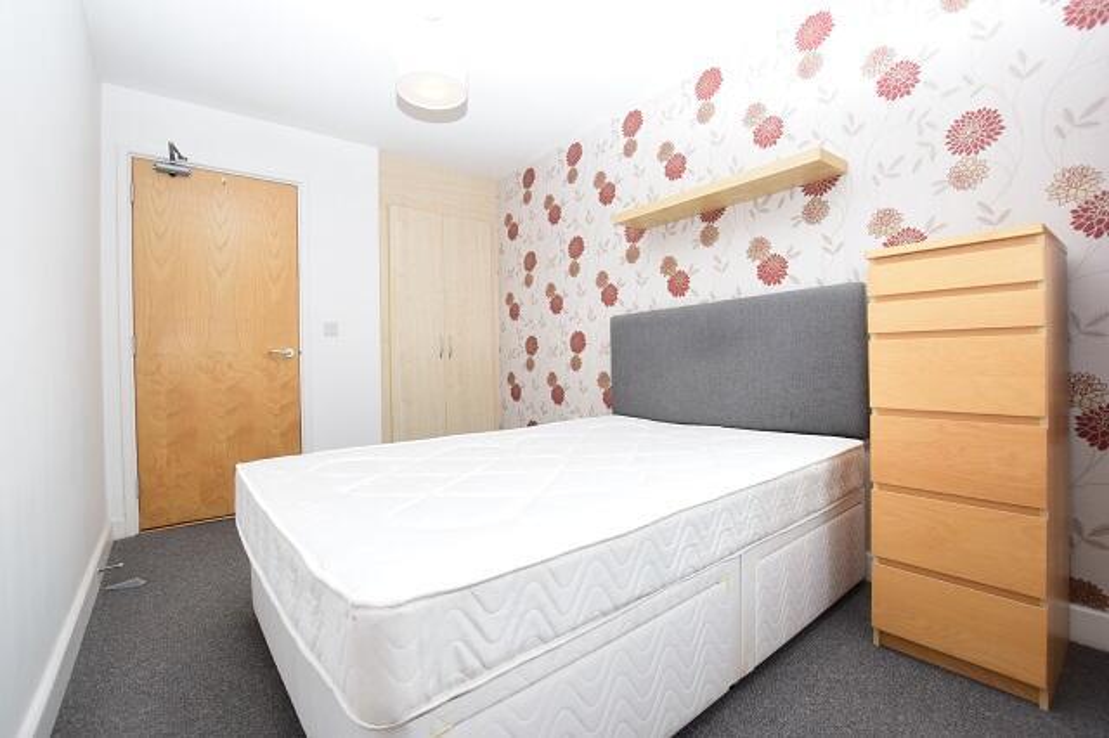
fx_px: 462
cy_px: 369
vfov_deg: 77.3
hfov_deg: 100.4
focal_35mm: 15
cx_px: 554
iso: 900
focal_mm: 10
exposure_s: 1/60
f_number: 8
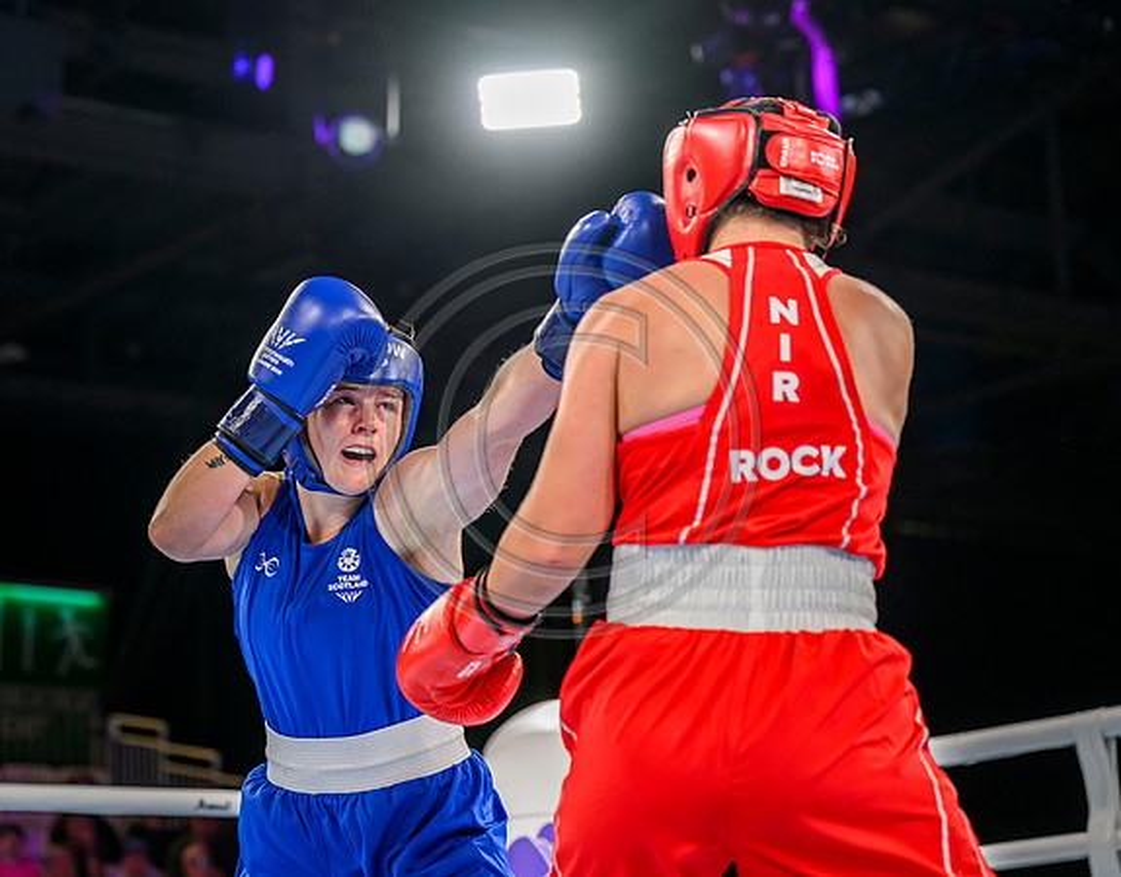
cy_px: 394
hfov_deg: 21.0
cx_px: 436
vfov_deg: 16.5
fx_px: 3016
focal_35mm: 92
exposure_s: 1/1600
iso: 2000
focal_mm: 75
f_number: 3.2
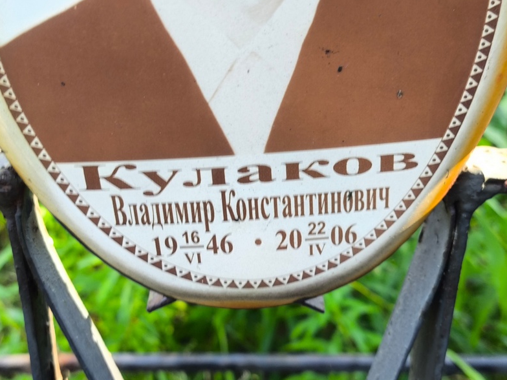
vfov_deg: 28.6
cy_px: 190
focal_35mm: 51
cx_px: 255
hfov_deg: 37.5
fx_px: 747
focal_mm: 4.71
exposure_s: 1/50
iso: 50
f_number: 1.7
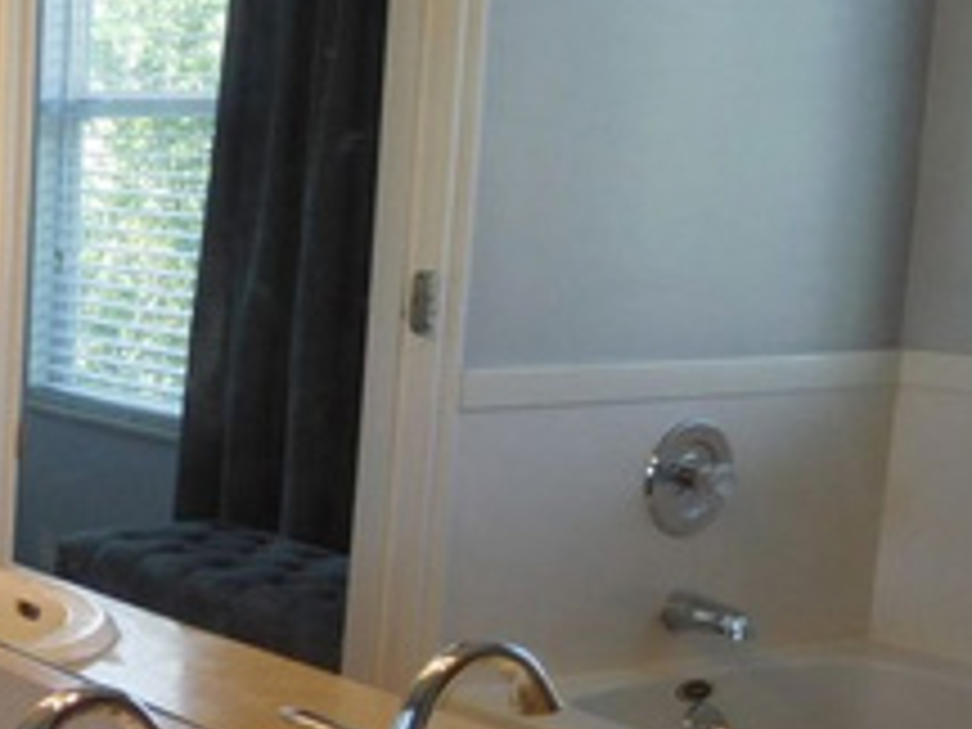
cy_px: 459
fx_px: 2078
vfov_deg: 19.9
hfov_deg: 22.9
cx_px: -356
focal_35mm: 74
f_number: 3.4
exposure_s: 1/80
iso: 125
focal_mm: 4.5
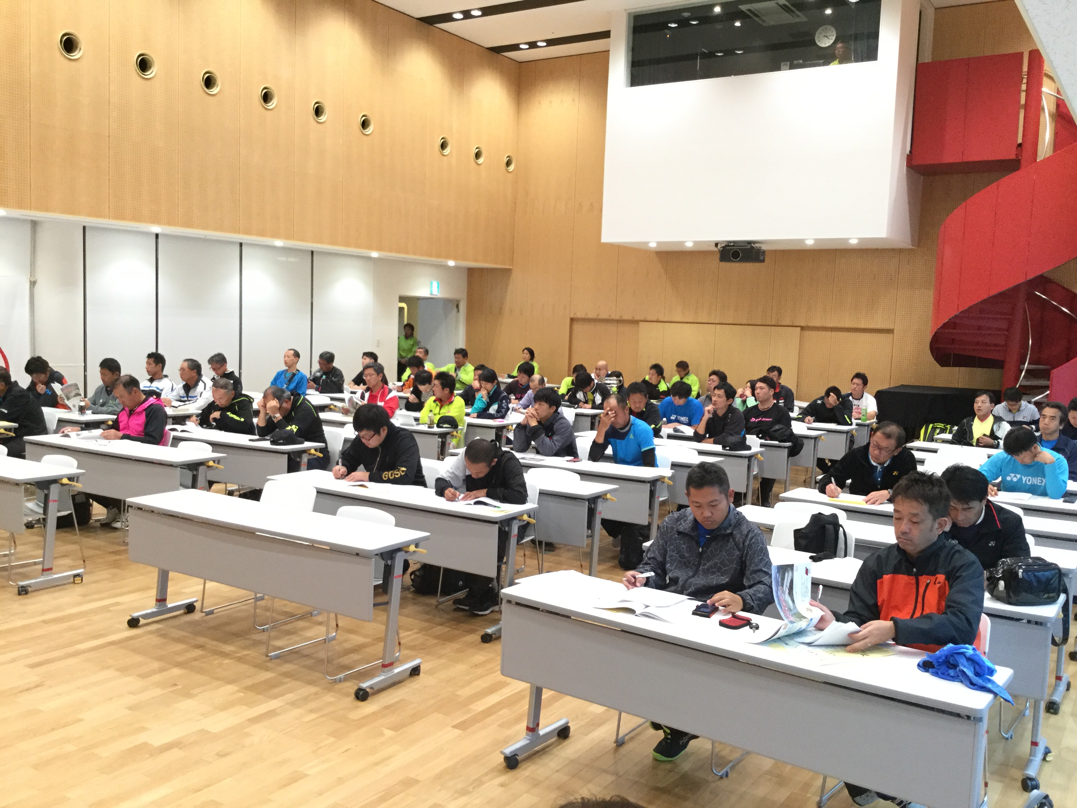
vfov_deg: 45.4
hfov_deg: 58.4
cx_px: 538
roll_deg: -1.8
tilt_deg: -7.1
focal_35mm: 31
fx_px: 964
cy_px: 404
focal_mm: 3.3
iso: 125
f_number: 2.4
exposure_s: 1/30
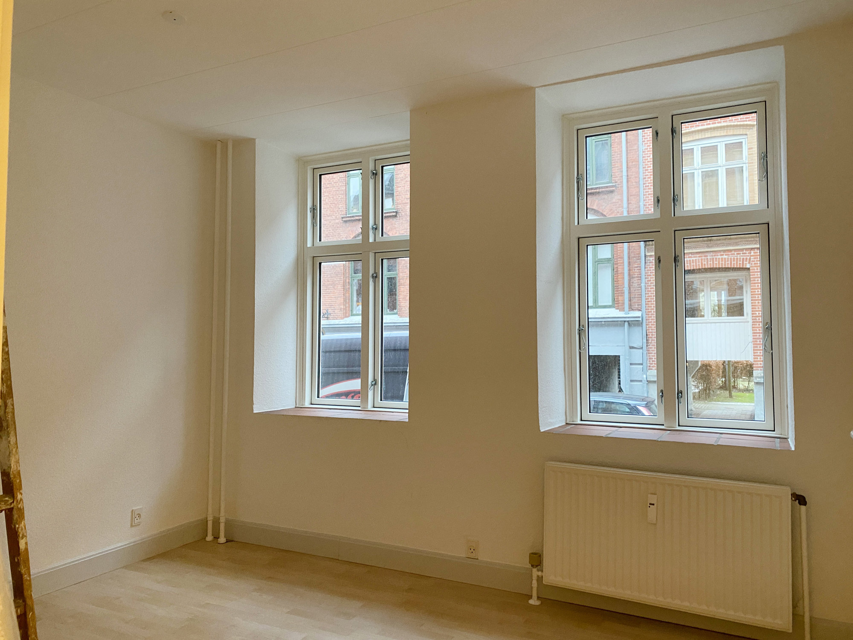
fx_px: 641
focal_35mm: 26
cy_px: 320
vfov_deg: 53.1
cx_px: 426
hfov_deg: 67.3
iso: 320
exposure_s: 1/50
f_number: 1.8
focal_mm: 4.25
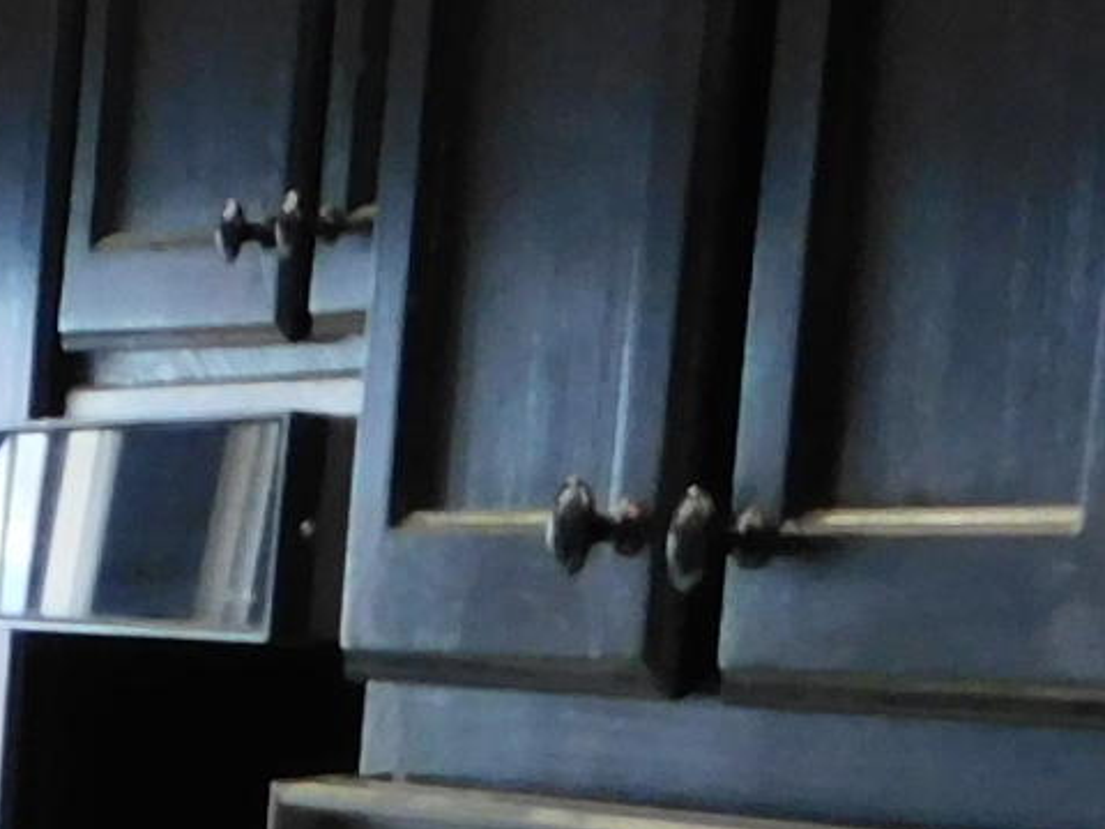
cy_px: 2218
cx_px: -2180
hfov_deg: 7.7
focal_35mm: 225
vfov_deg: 6.2
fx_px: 7182
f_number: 3.5
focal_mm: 6.3
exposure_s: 1/30
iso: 320
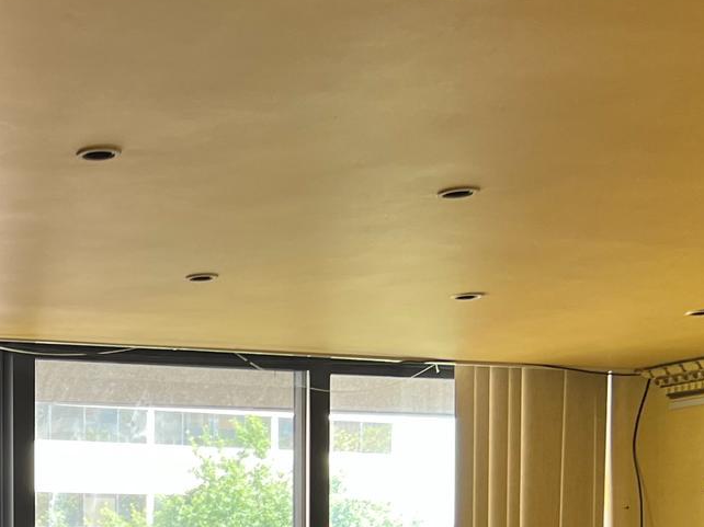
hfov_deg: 21.5
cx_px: -194
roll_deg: +1.1
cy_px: 703
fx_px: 1687
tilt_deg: -4.3
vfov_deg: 16.7
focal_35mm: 83
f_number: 1.5
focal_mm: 5.7
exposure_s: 1/120
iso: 80
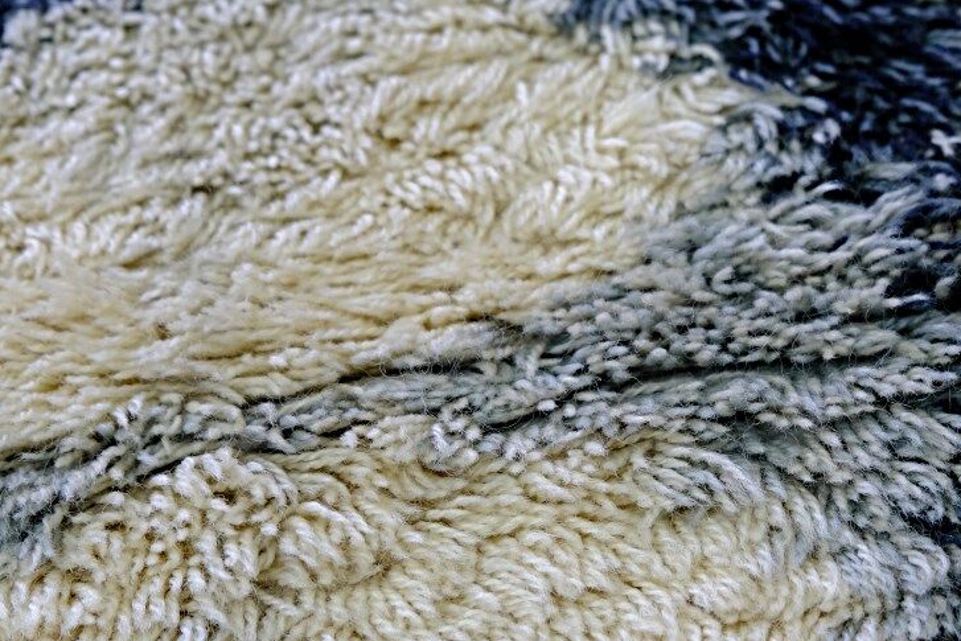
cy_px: 456
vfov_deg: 24.0
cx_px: 628
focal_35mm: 56
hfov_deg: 35.3
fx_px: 1495
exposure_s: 1/30
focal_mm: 21.4
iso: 320
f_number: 3.2
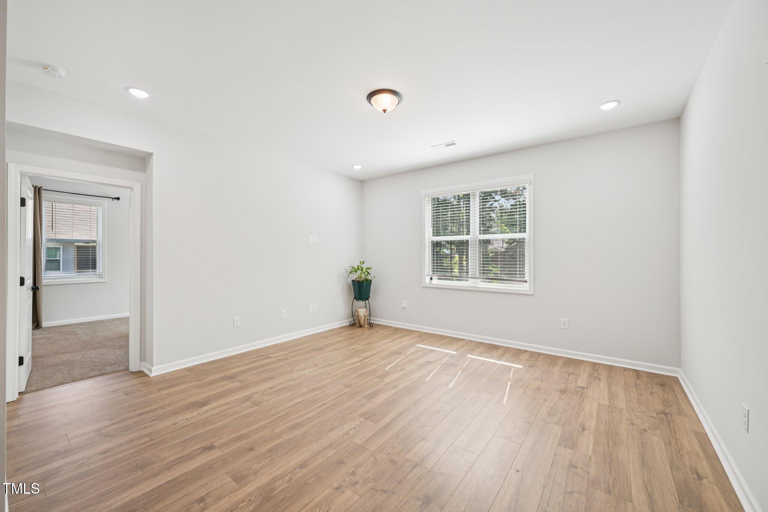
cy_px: 256
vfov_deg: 81.2
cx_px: 384
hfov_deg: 104.3
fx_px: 299
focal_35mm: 14
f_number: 8
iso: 100
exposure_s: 1/30
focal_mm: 14
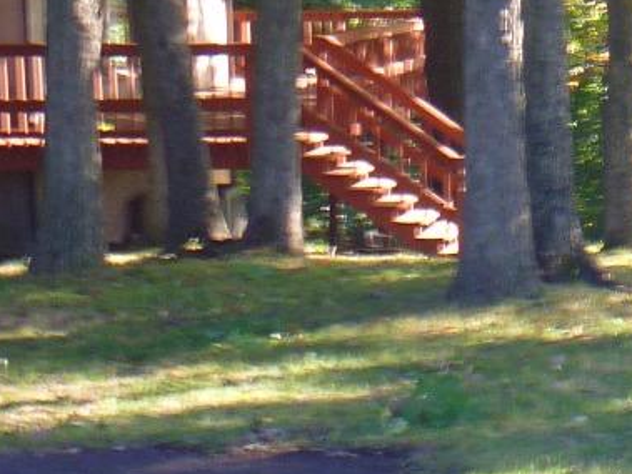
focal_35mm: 133
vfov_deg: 11.1
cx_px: 1104
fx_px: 2427
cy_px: 247
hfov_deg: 13.5
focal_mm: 6.3
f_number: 3.5
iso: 80
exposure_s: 1/50
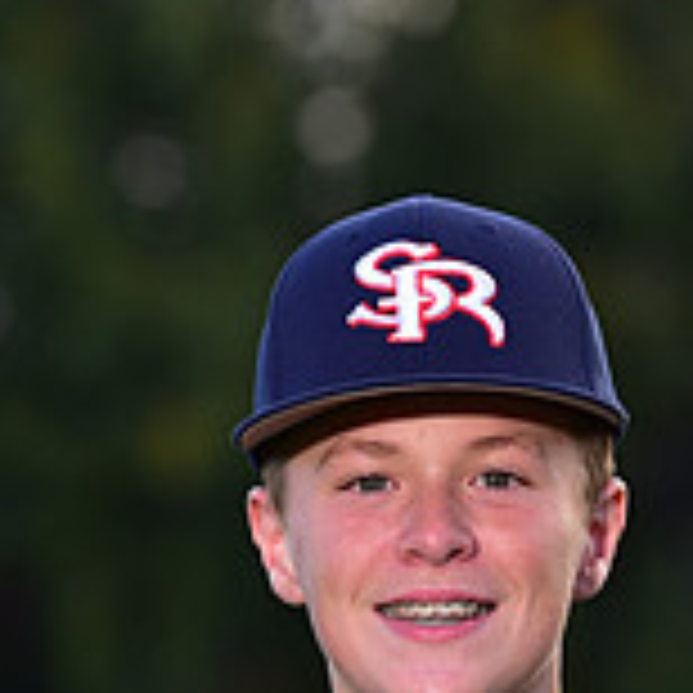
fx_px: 12729
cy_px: 1058
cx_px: 565
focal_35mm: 562
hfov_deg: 3.1
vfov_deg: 3.1
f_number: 5
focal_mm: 175
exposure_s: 1/250
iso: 200
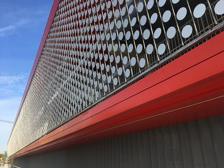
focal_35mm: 29
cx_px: 112
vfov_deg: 48.2
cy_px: 84
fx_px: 188
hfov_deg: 61.6
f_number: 2.2
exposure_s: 1/810
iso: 25
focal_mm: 4.15
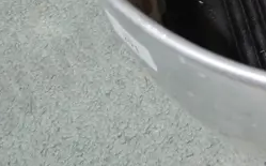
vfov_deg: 7.6
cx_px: 354
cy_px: -159
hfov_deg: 12.2
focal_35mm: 166
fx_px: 1202
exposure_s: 1/60
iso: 640
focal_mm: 19
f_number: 4.1
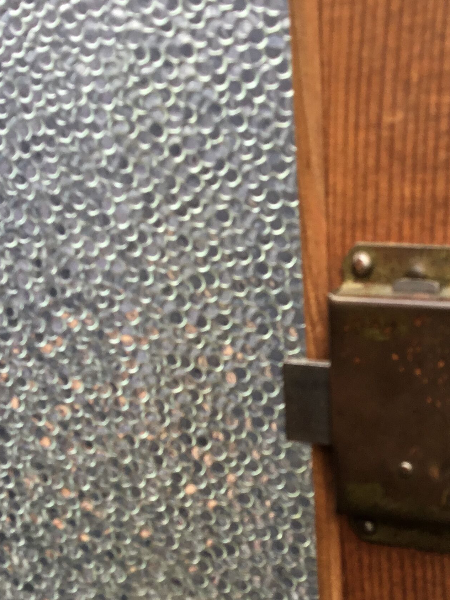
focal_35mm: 60
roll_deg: +1.9
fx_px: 1040
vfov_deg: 31.9
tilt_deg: -18.2
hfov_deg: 24.1
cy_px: 412
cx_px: 357
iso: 32
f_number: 2.4
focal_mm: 3.3
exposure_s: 1/100
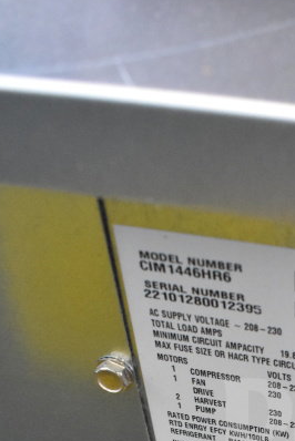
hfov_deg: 20.9
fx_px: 761
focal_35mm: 62
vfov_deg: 29.6
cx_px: 321
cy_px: 466
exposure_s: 1/100
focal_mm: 18
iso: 6400
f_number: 5
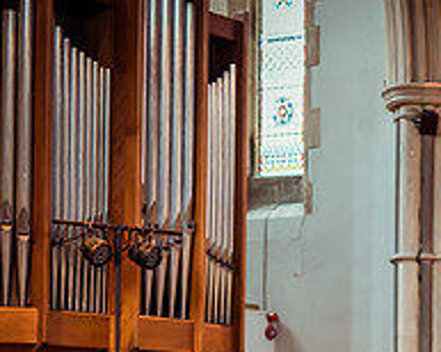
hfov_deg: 13.3
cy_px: 439
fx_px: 1838
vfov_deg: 10.7
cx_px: 548
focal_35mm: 141
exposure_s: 1/160
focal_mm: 50
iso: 900
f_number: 2.2
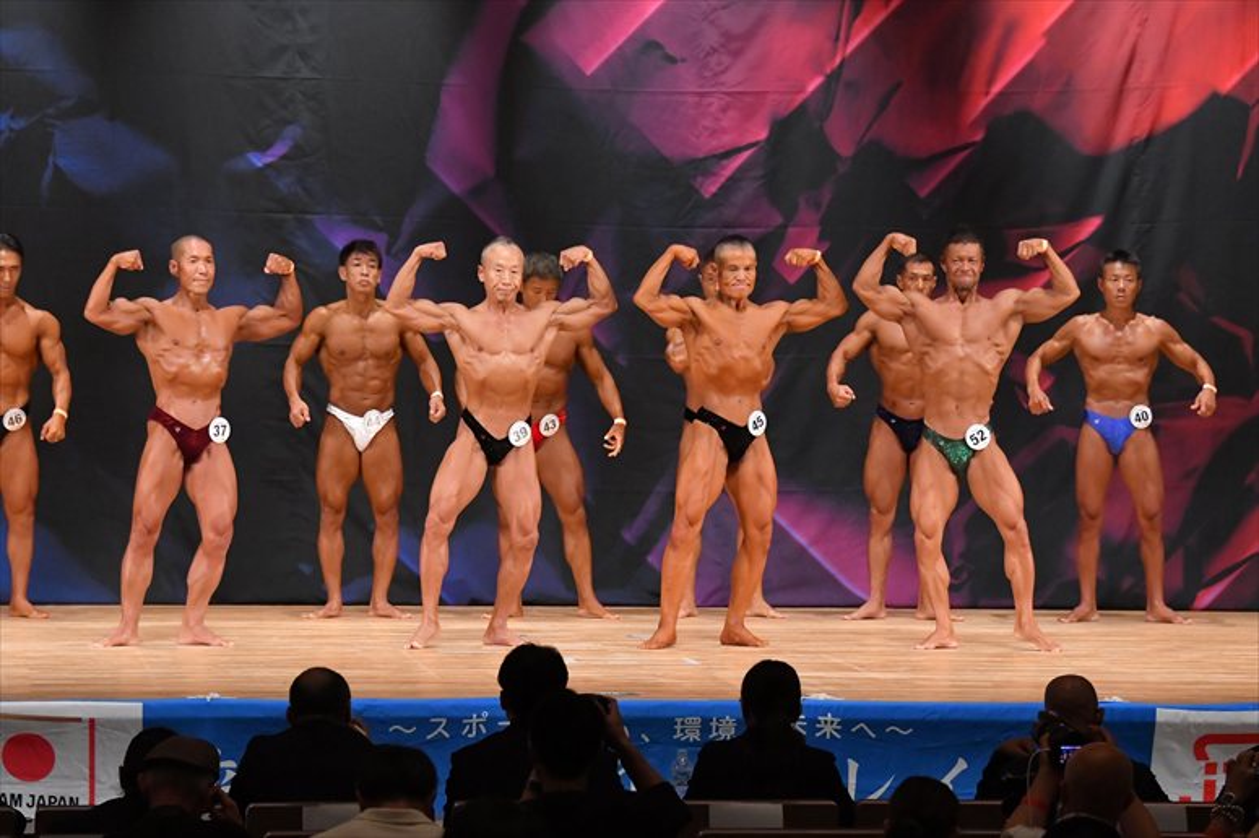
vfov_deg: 8.7
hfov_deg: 13.1
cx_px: 630
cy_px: 419
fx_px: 5488
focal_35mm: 157
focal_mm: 105
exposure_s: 1/400
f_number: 5.6
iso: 5600
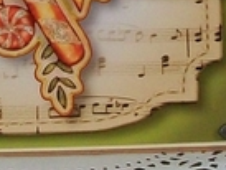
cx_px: 26
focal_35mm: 105
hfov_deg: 18.4
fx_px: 686
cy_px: -67
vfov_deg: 13.5
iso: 199
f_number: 2.9
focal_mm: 5.7
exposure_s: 1/8
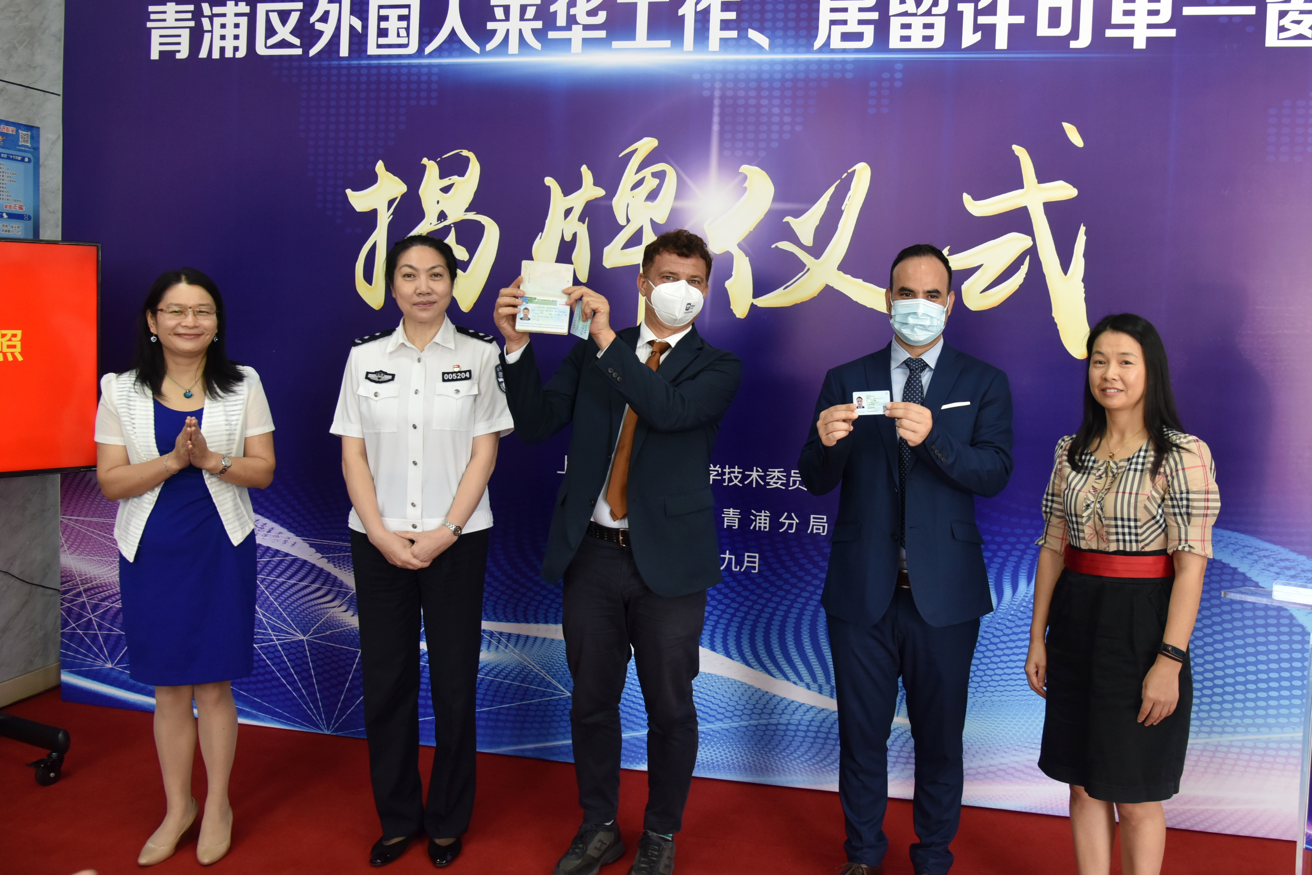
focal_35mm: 24
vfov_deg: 53.1
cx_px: 656
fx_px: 874
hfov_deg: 73.8
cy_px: 438
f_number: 4.5
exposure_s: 1/80
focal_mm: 24
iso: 800
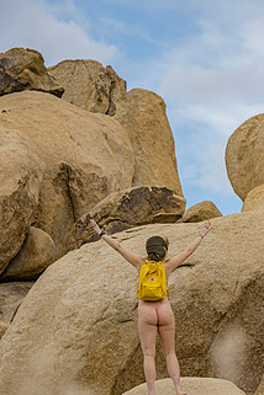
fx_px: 1265
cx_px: 154
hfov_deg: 11.9
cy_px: 239
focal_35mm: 115
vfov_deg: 17.8
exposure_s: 1/1600
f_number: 4
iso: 100
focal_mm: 82
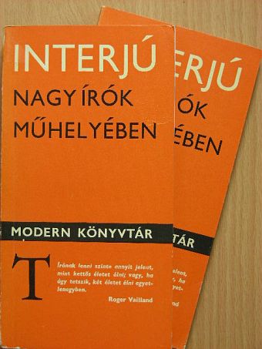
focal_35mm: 79
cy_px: 174
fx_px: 797
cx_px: 131
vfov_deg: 24.7
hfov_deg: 18.7
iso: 66
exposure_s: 1/30
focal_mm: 13.2
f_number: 3.5
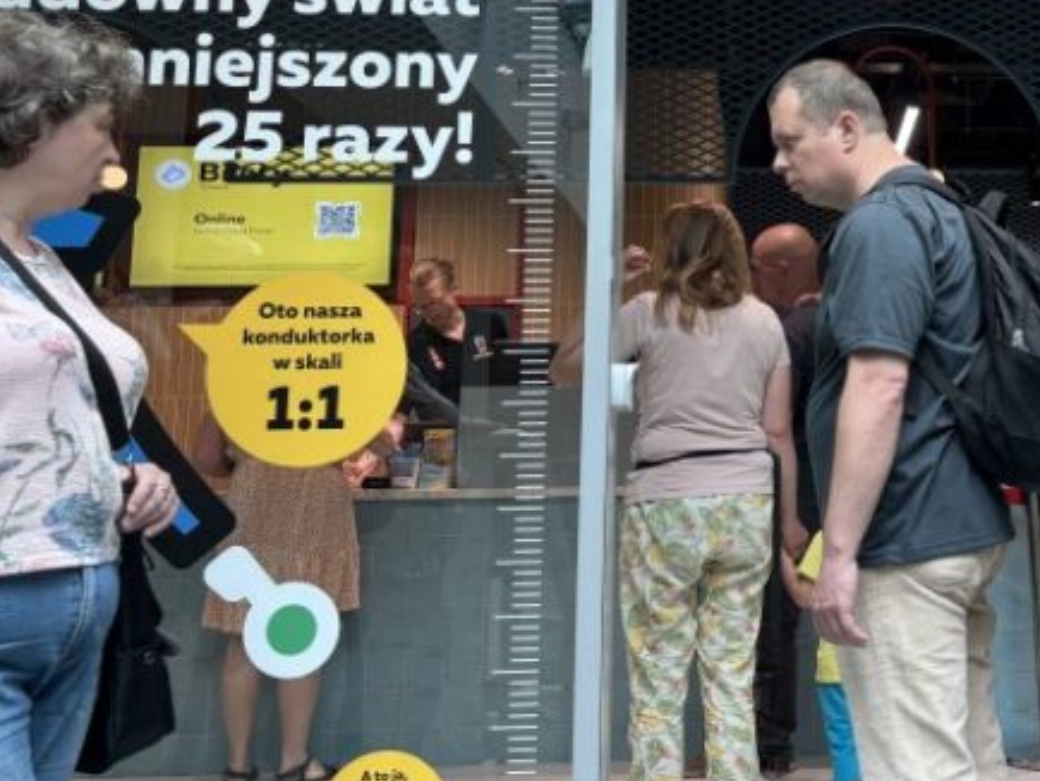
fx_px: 1383
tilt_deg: +10.1
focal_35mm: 46
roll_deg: +0.9
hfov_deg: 39.1
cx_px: 879
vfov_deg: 31.0
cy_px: 201
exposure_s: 1/105
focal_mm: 5.96
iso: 64
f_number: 1.6
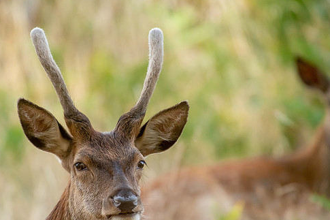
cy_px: 122
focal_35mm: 717
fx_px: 6570
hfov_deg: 2.9
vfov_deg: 1.9
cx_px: 139
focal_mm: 600
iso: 2500
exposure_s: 1/4000
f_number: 5.6
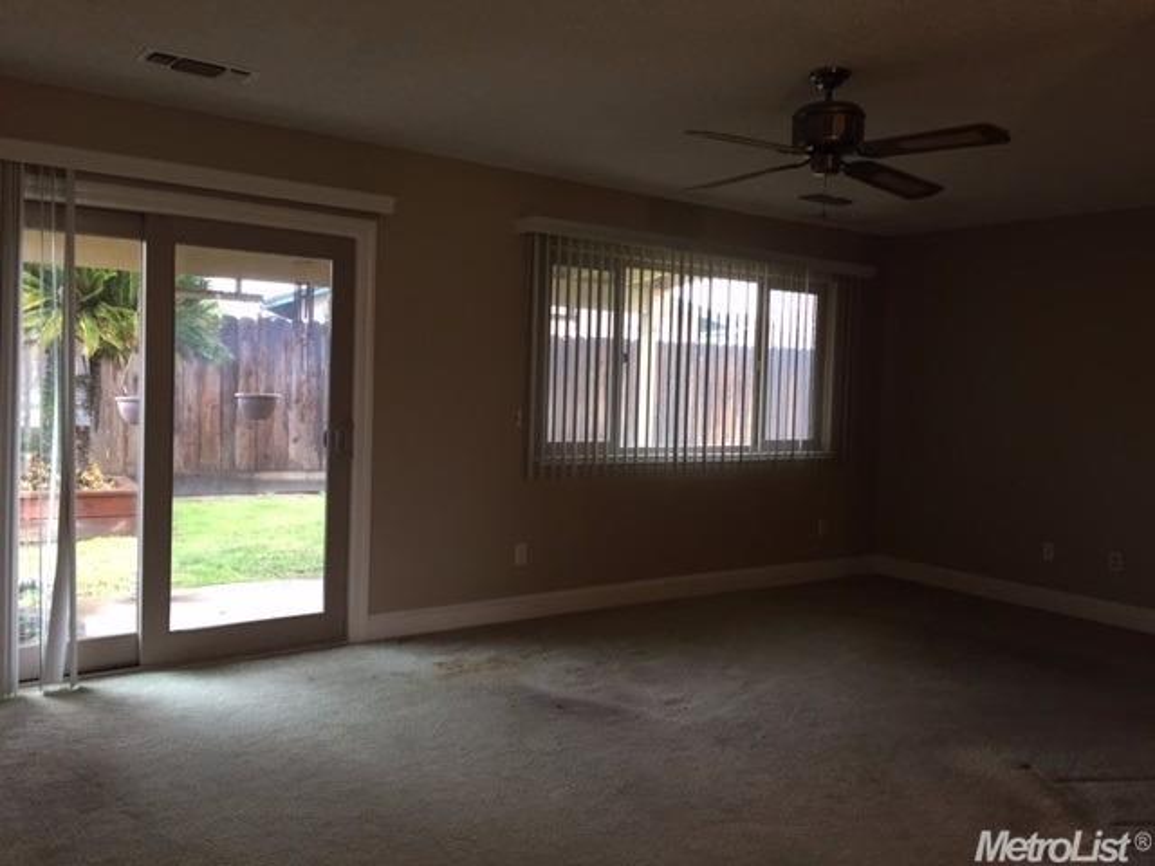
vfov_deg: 48.2
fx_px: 968
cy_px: 433
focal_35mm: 29
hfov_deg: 61.7
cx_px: 578
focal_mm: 4.15
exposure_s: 1/30
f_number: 2.2
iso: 125
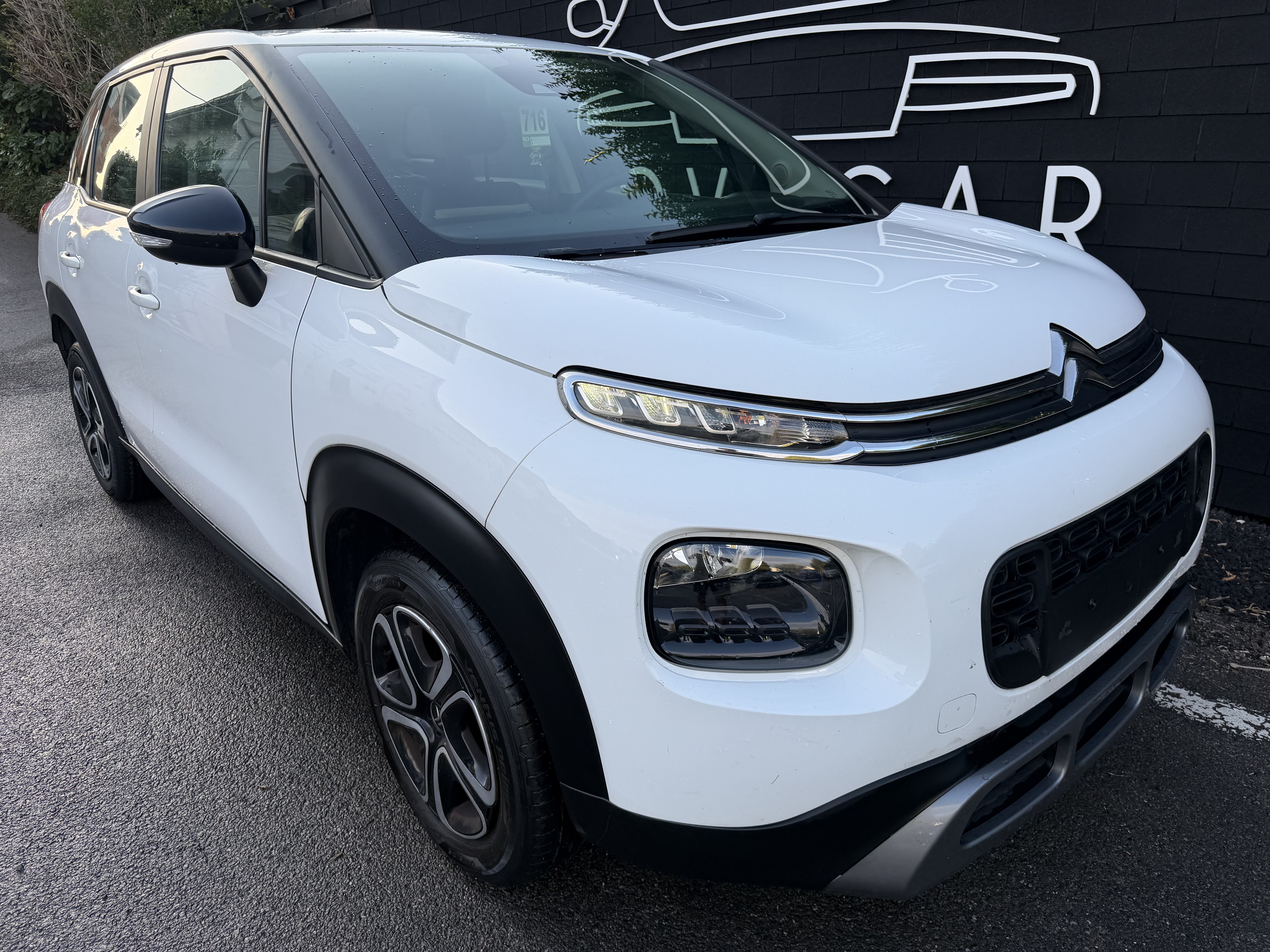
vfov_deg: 56.8
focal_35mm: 24
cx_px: 635
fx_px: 881
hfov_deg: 71.6
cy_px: 476
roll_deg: +1.8
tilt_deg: -20.6
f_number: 1.78
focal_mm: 6.76
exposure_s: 1/715
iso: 80
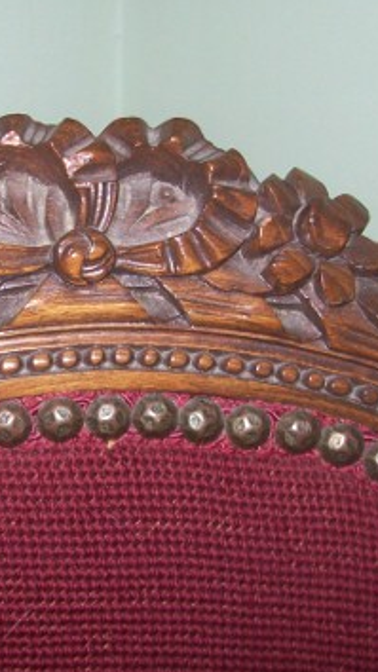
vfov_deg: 29.7
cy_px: 317
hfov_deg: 16.8
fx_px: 1266
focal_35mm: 71
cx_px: 38
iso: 80
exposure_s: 1/64
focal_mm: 6
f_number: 2.7
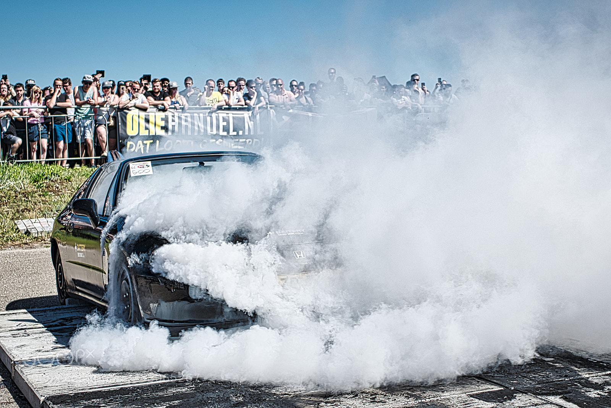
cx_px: 306
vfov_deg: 37.9
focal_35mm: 35
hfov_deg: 54.4
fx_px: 594
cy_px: 204
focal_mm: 35
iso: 100
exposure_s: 1/320
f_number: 4
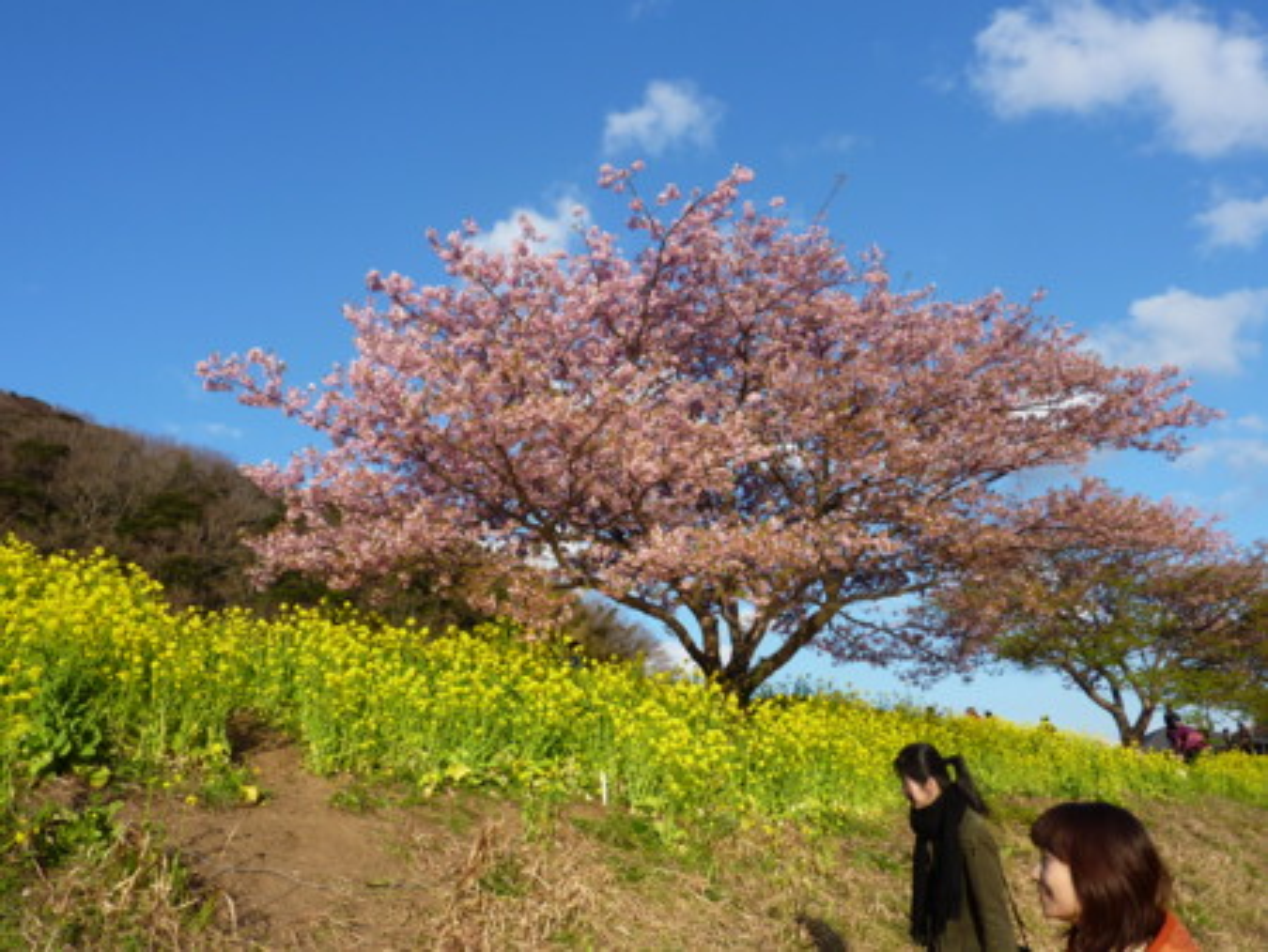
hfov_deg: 69.4
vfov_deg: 54.9
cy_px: 476
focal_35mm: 25
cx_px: 634
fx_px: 916
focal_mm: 4.1
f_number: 4
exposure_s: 1/400
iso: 80
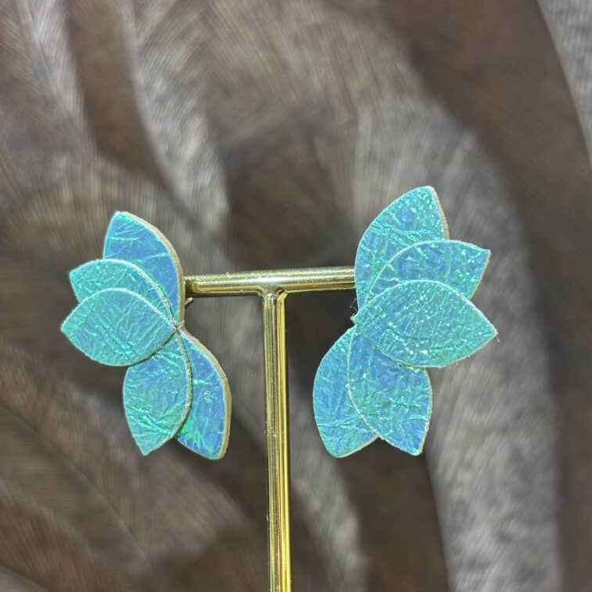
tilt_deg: +0.9
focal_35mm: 62
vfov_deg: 27.7
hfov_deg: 27.7
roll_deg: +0.3
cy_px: 353
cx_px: 294
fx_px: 1200
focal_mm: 5.96
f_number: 1.6
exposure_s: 1/50
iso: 50
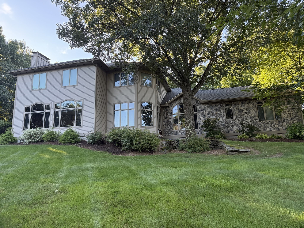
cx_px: 152
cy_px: 114
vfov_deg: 56.8
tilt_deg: +12.2
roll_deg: +1.3
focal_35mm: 24
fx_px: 211
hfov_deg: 71.6
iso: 100
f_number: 1.78
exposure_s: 1/269
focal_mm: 6.76
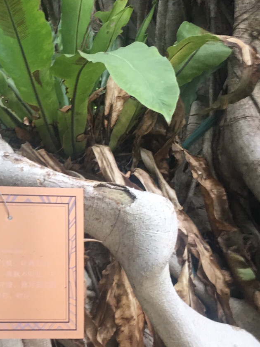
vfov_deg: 28.1
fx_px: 692
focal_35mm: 69
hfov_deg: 20.5
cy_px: 205
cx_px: -11
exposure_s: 1/33
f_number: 2.2
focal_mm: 4.15
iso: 40
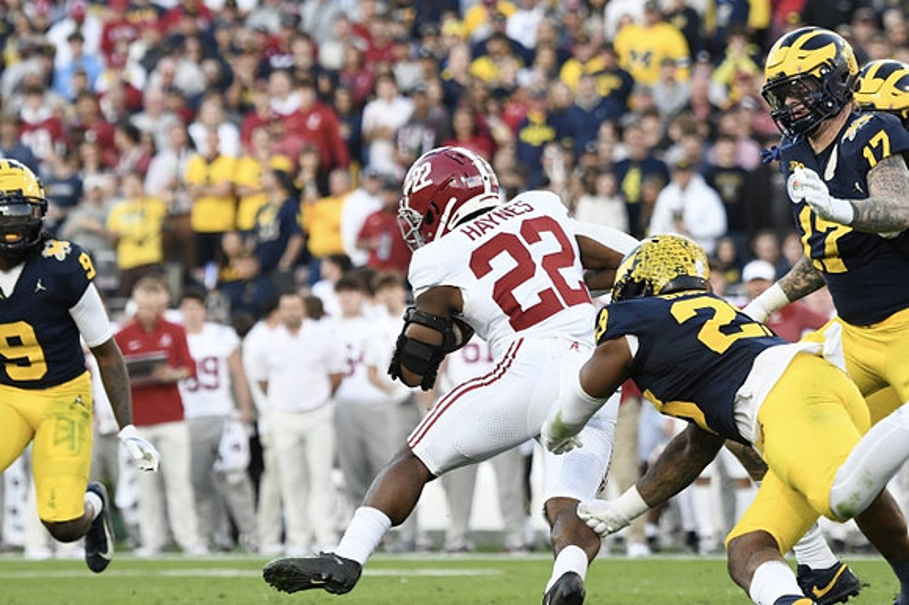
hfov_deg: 4.7
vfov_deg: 3.2
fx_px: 10977
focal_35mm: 435
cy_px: 302
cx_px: 454
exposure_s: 1/1000
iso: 2000
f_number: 5.6
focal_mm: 290
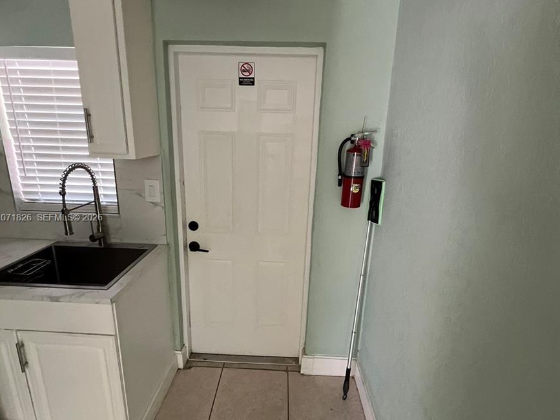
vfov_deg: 71.6
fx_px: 291
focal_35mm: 18
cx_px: 274
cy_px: 218
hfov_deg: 87.7
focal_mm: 1.57
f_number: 1.8
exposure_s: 1/60
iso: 400
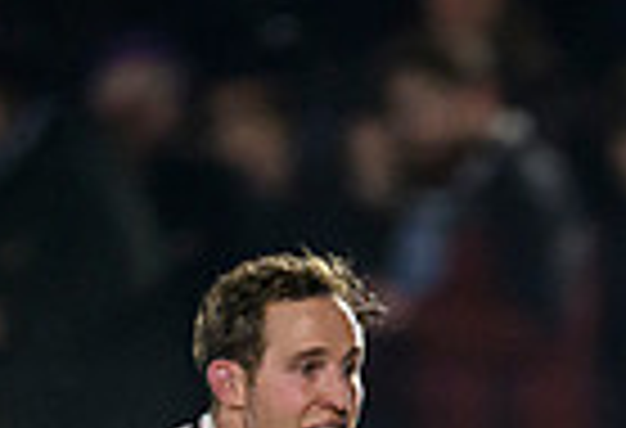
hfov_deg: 0.6
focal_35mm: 3380
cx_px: 1041
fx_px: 59229
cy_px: 1197
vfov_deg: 0.4
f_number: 4
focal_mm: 560
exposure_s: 1/1600
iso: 5000
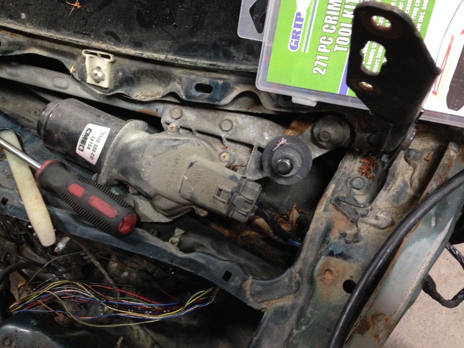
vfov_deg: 42.9
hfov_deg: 55.4
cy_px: 174
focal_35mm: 33
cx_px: 232
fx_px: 442
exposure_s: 1/20
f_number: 2.4
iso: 400
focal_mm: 4.12
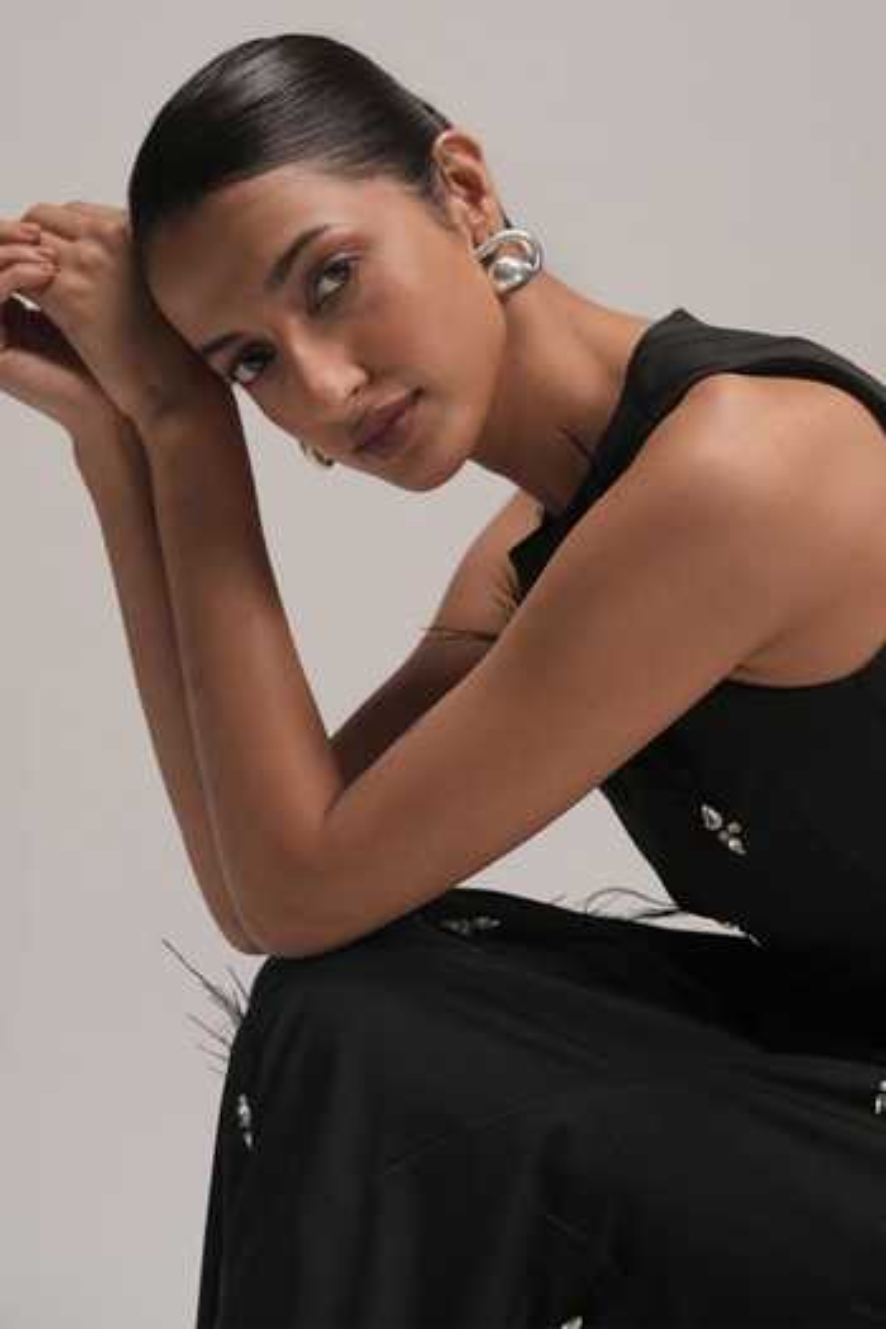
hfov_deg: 22.3
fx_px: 2244
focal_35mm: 61
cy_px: 664
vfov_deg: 33.0
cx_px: 443
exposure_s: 1/160
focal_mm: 60.8
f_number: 4.5
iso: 800
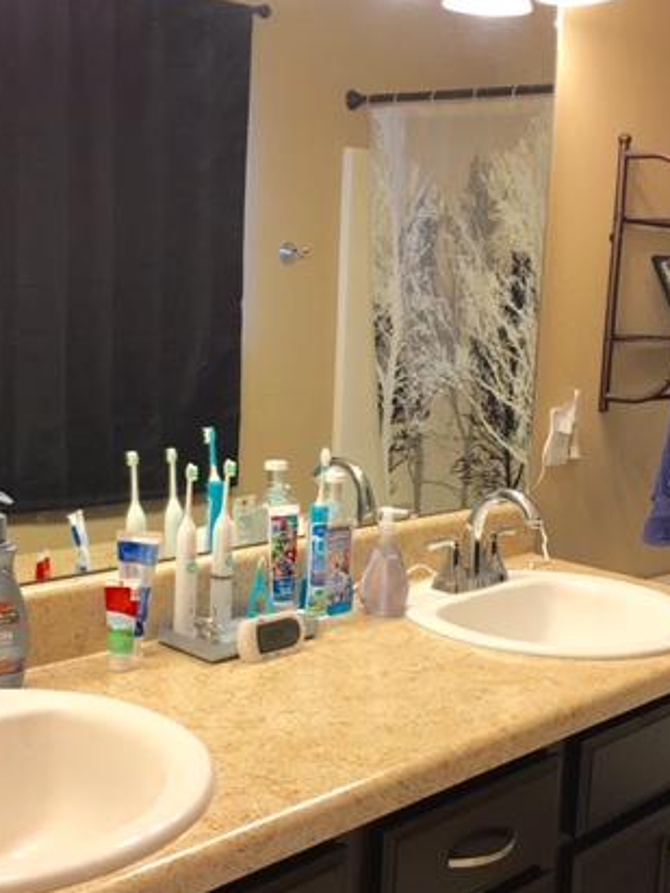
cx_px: 349
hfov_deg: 32.2
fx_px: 1161
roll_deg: -1.8
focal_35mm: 45
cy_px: 501
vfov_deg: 42.0
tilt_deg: -9.6
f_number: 2.2
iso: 25
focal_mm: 4.15
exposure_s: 1/30
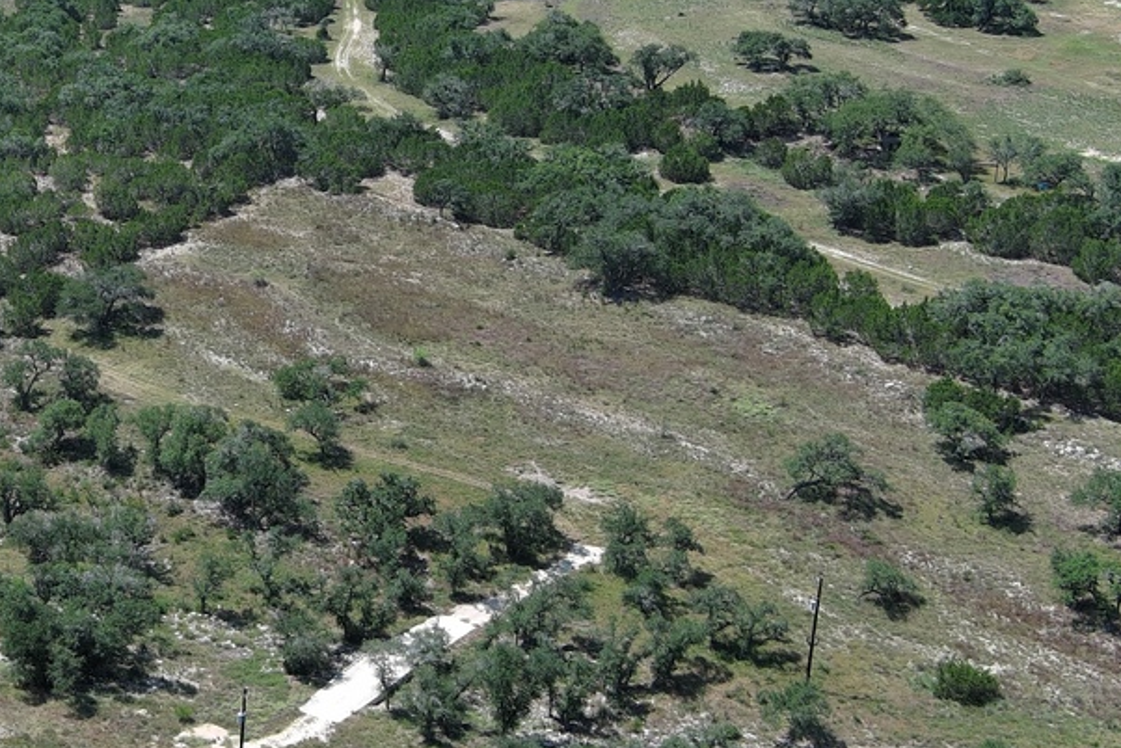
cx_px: -56
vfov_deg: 17.5
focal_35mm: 78
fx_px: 2430
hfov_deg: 24.5
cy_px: 249
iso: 100
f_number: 2.8
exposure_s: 1/1006
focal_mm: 10.57
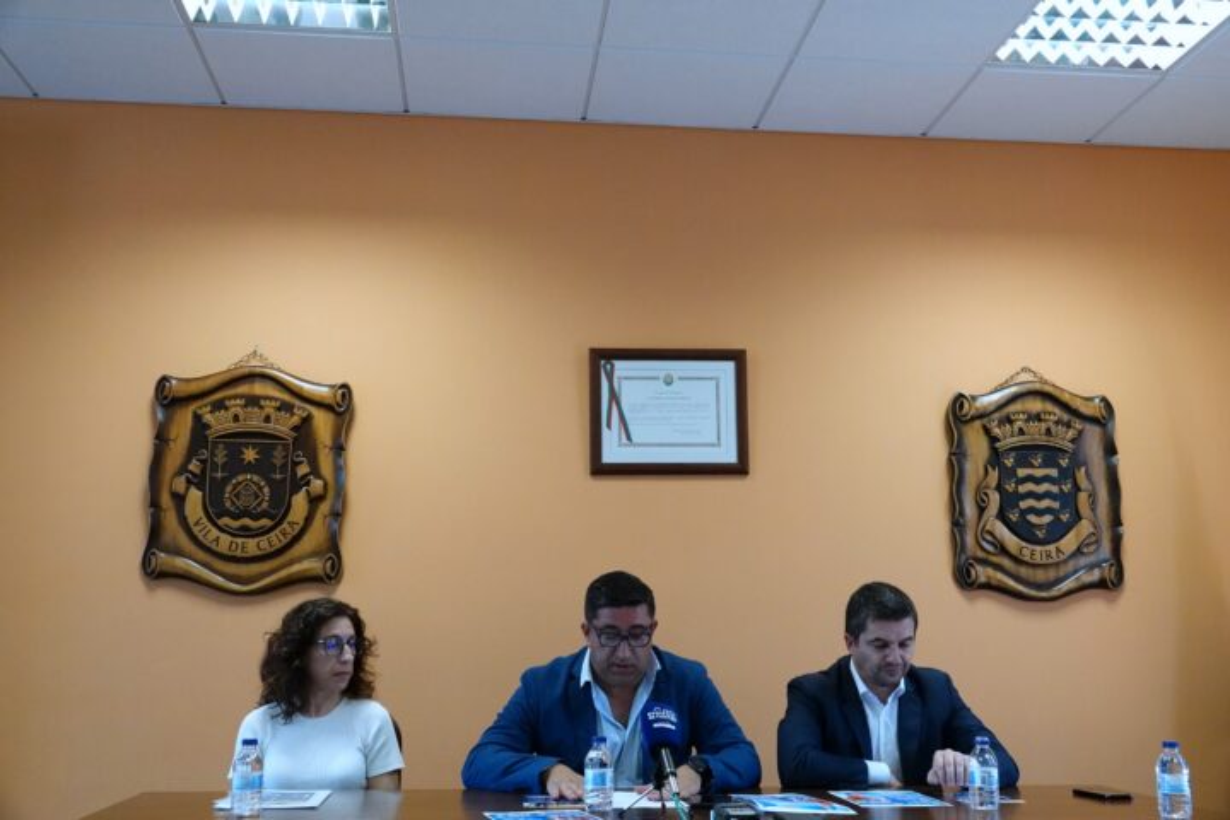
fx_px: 1196
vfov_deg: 37.9
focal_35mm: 35
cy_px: 410
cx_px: 615
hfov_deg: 54.4
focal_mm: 12.96
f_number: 3.2
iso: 2000
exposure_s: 1/250
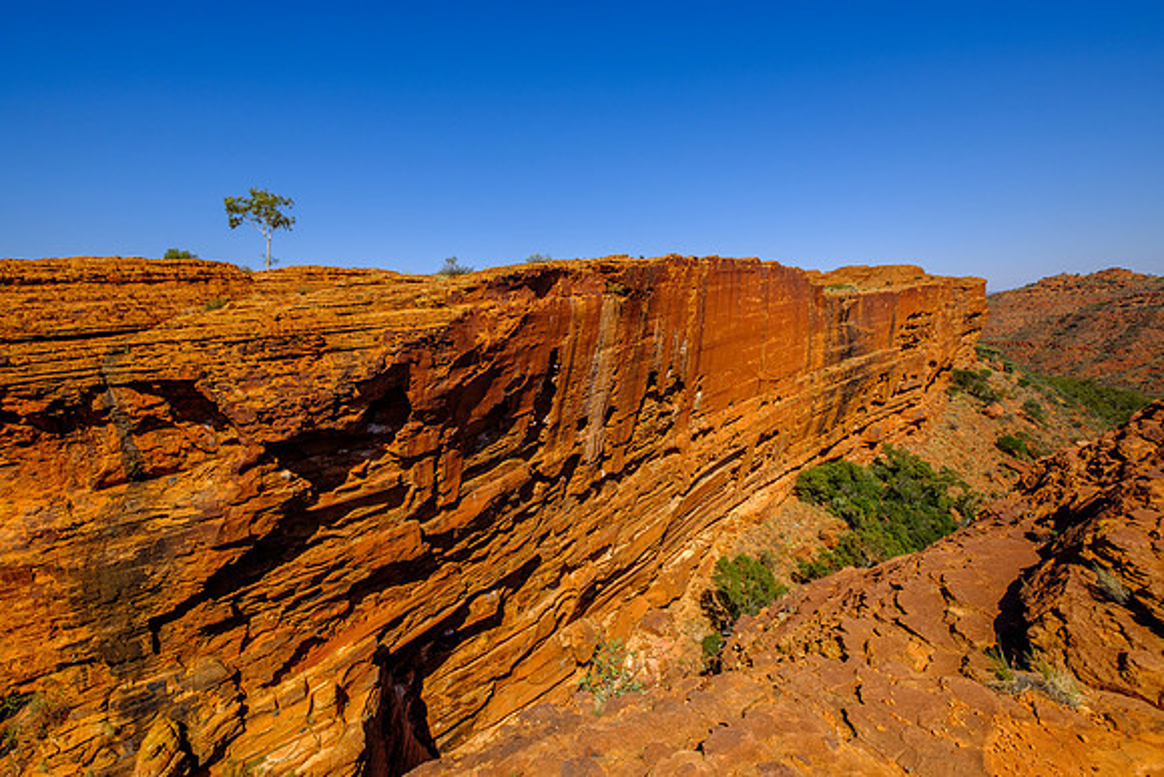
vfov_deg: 77.4
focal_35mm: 15
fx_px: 485
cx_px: 582
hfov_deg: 100.4
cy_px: 388
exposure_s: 1/680
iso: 200
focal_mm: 10
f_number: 8
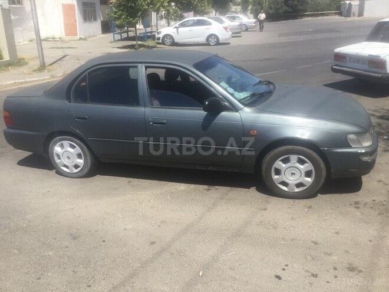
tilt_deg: -20.7
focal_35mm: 31
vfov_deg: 45.4
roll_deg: +0.5
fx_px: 348
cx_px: 194
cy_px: 146
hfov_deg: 58.4
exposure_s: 1/1087
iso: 25
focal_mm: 3.3
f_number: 2.4
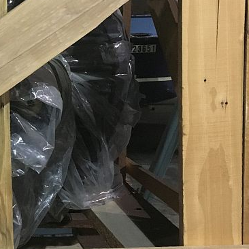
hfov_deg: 23.1
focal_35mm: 70
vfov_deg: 24.4
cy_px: 65
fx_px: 570
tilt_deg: -9.6
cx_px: -27
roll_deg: -0.3
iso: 200
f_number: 2.2
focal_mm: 4.15
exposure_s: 1/15
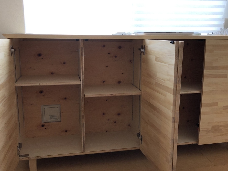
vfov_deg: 39.7
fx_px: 237
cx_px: 119
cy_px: 81
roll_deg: +0.3
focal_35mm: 36
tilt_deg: -10.4
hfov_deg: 51.3
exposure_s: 1/33
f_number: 1.8
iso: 20
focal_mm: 3.99
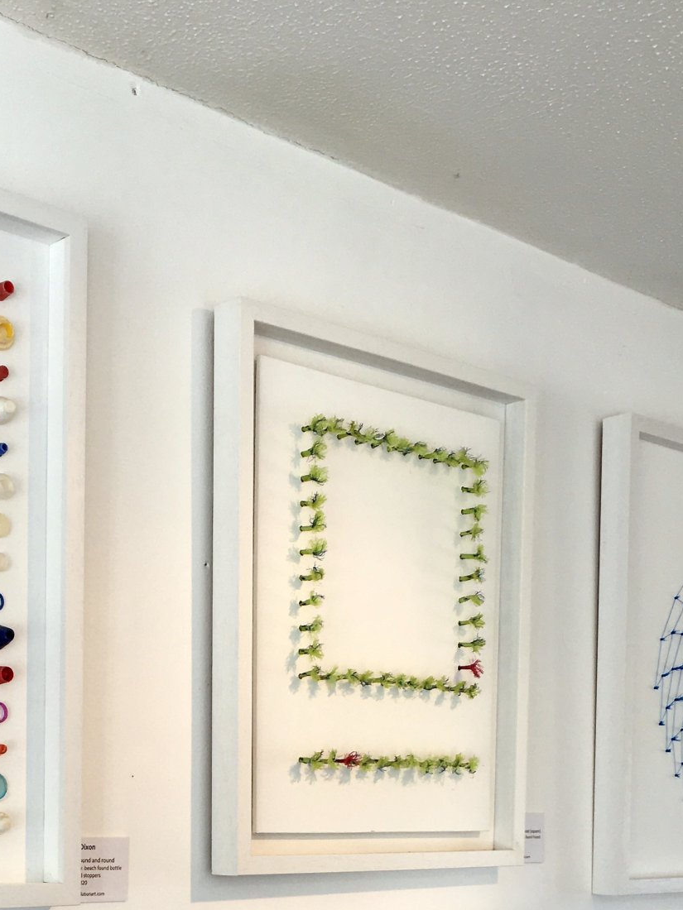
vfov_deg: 33.4
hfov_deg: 26.7
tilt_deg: -1.8
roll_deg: -0.6
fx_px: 1421
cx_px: 181
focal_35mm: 54
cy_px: 845
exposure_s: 1/100
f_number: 2.2
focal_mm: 4.15
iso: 32
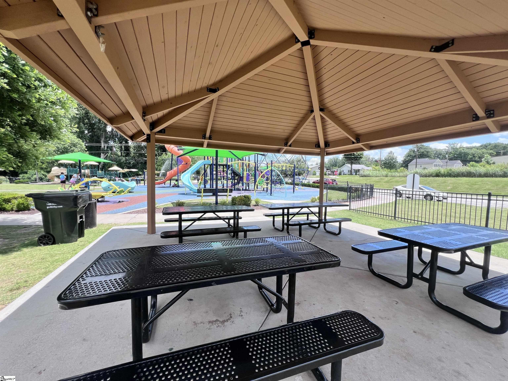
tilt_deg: -3.7
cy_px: 190
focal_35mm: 13
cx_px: 254
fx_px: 191
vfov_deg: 89.9
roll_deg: -0.8
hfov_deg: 106.2
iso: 32
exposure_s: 1/803
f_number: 1.8
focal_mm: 1.57
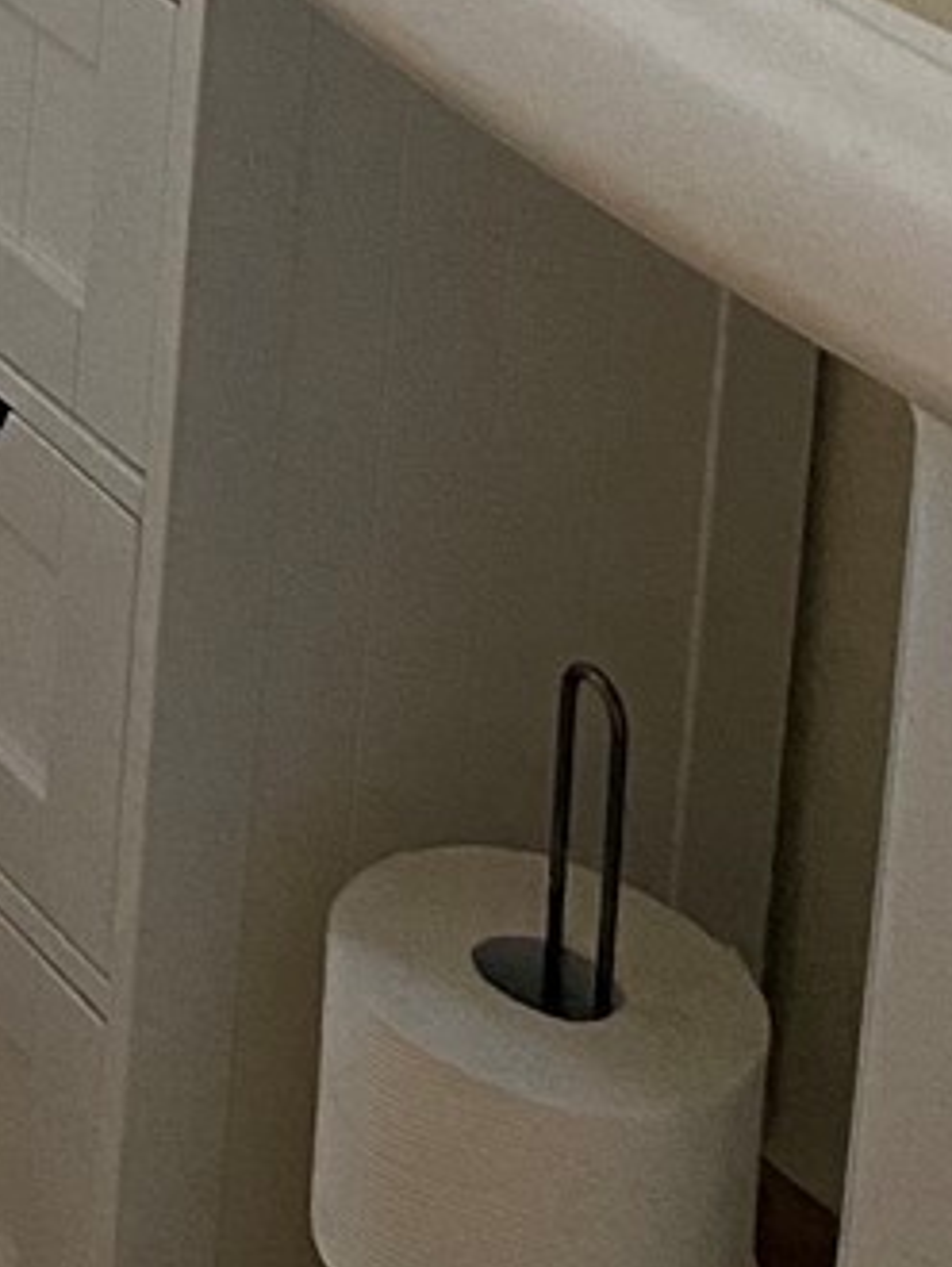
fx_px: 4614
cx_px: -983
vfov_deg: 12.6
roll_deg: -1.5
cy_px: -1647
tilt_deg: -6.8
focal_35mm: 126
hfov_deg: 10.7
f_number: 1.8
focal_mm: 4.25
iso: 250
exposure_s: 1/60
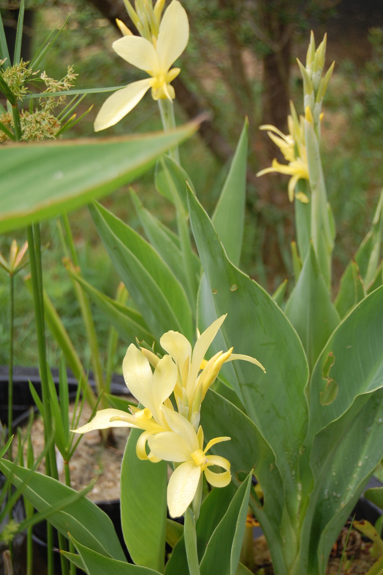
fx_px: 1103
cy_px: 288
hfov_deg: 19.7
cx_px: 192
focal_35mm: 69
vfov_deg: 29.3
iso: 250
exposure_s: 1/125
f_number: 5.6
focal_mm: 46
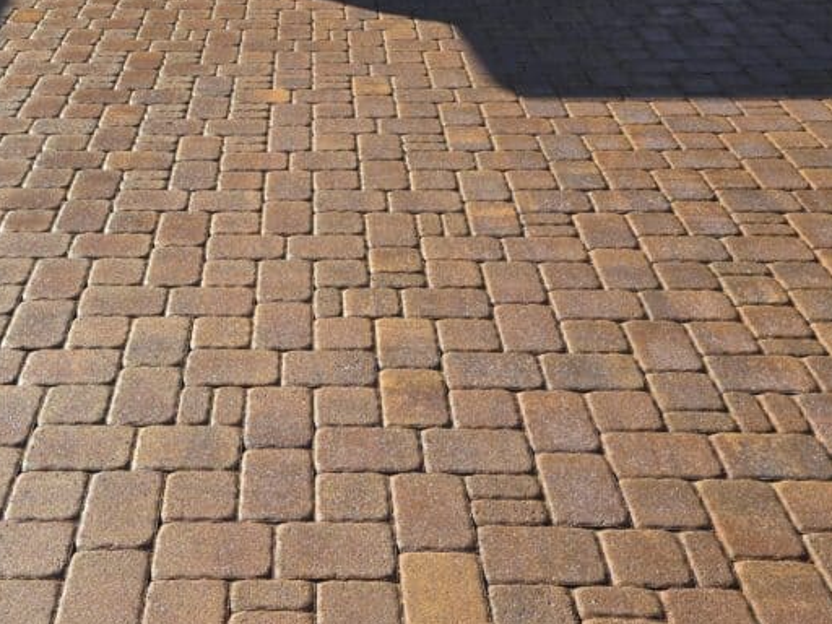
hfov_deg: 40.8
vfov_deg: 31.5
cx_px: 281
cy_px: 266
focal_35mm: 46
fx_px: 1106
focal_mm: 6.3
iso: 12
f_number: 1.7
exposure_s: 1/638
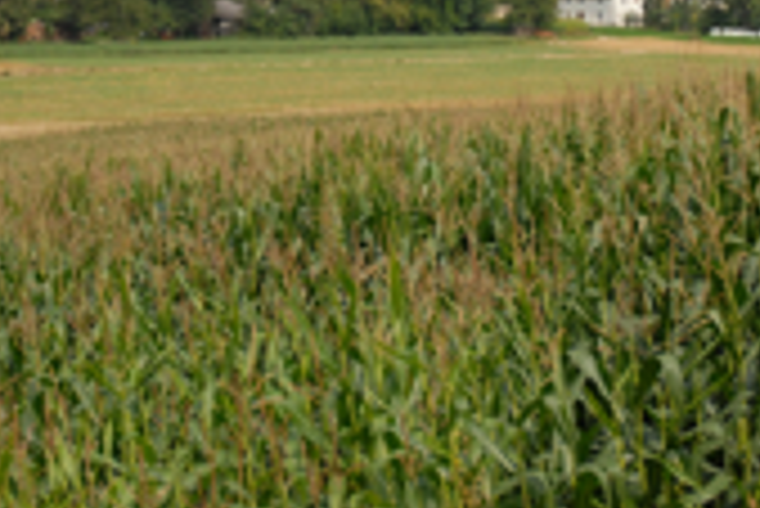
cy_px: -67
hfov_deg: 18.5
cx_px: 445
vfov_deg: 12.2
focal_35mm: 110
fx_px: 2328
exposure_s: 1/2000
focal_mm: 31
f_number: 4
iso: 200
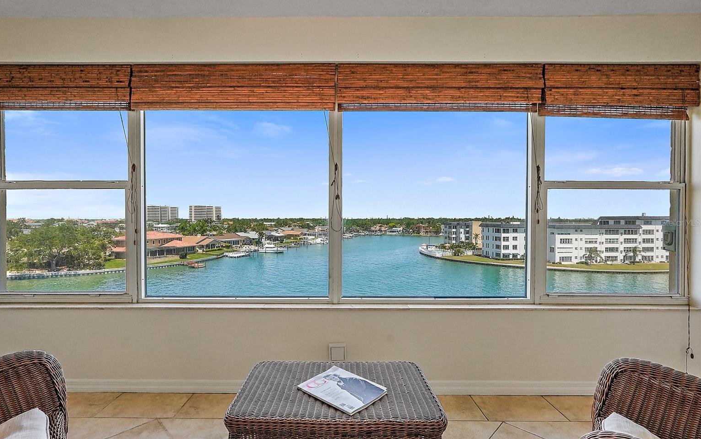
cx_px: 337
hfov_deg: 92.5
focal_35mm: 18
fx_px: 335
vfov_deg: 66.4
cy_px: 222
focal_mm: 16.5
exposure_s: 1/320
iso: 1600
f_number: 8
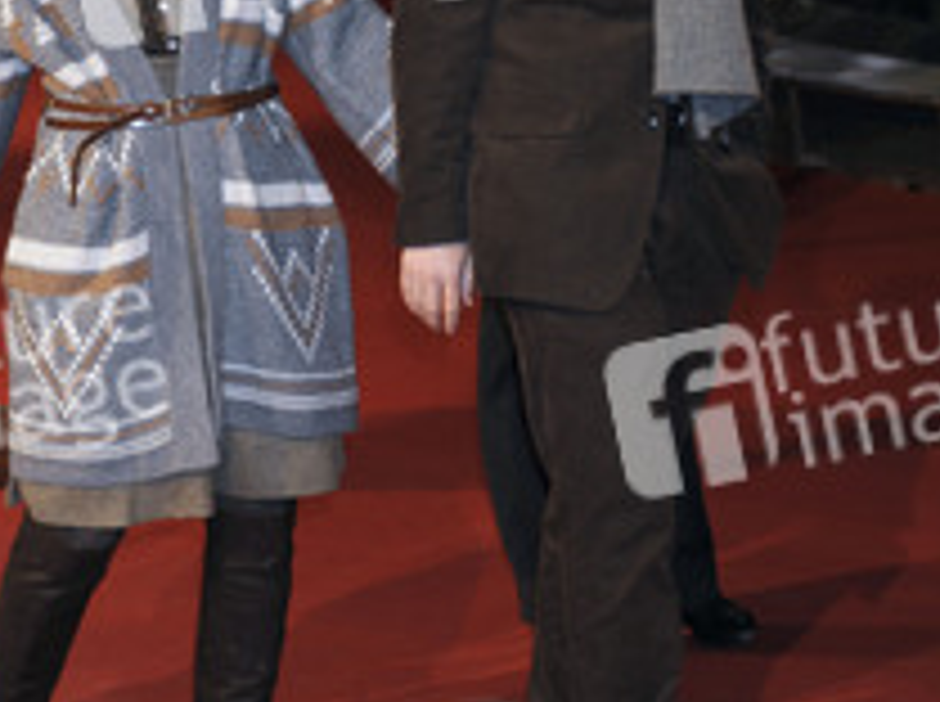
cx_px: 427
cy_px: 166
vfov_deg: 11.4
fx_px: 3497
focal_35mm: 129
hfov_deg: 15.3
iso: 640
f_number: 4
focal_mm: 70
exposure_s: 1/160
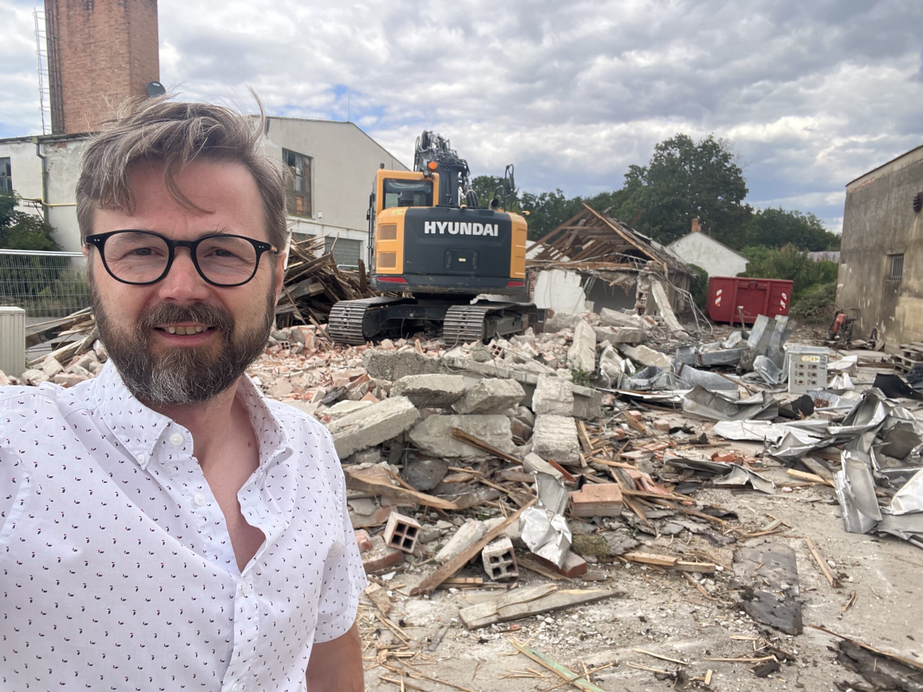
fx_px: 613
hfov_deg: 73.9
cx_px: 462
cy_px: 346
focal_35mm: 23
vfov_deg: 58.9
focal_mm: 2.71
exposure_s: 1/413
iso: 32
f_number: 2.2
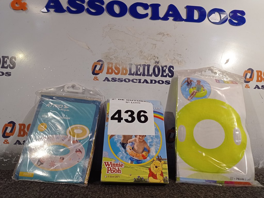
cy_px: 99
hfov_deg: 63.5
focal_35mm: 28
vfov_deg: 49.7
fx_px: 213
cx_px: 132
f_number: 1.79
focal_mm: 4.7
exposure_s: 1/142
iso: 103
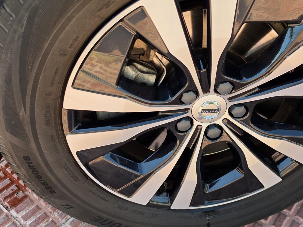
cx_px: 181
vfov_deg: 38.5
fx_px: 324
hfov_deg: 49.8
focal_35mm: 37
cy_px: 91
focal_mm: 6.5
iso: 10
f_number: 1.4
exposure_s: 1/201
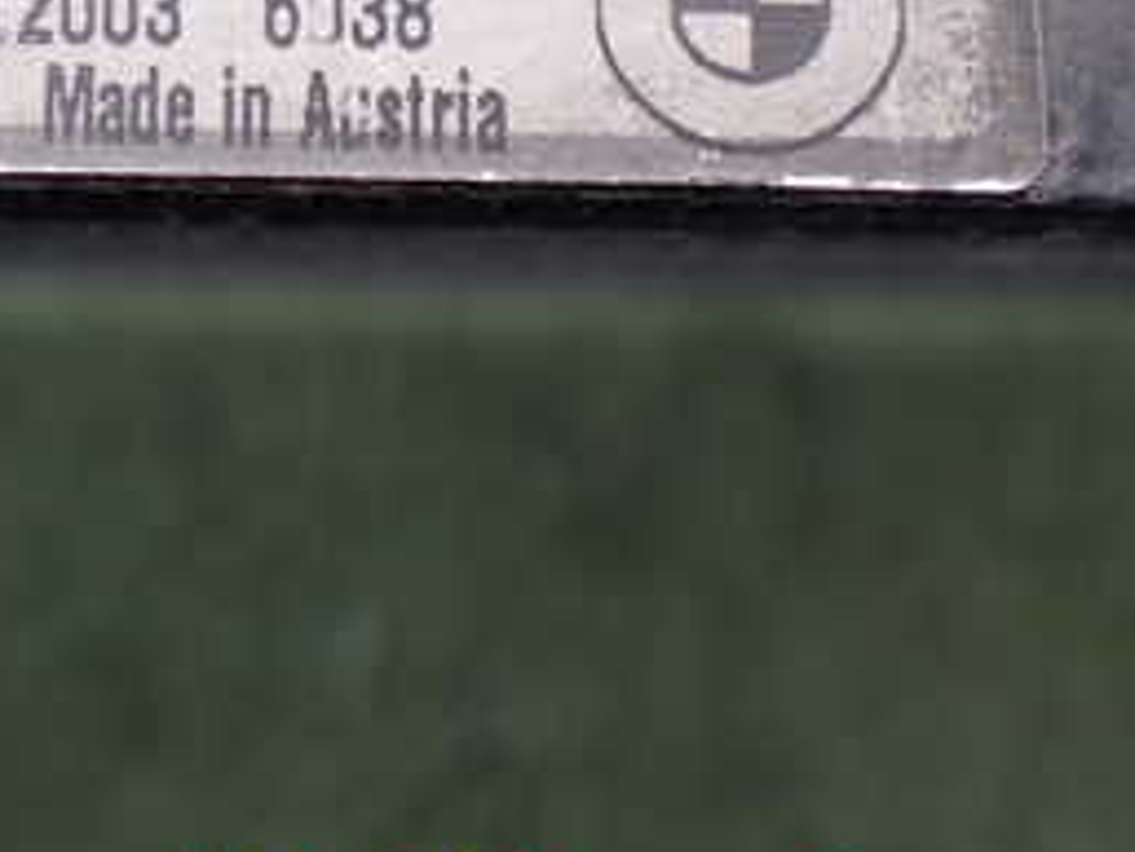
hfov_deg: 25.5
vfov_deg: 20.3
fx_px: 2296
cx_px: -141
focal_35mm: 70
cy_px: -35
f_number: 2.3
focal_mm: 5.4
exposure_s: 1/125
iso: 100
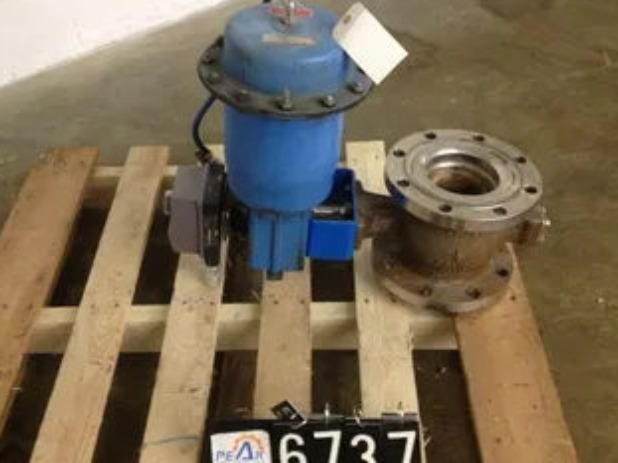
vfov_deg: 32.1
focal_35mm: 45
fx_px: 803
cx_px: 290
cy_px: 252
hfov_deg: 42.1
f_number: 2.4
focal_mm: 4.28
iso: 160
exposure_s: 1/20
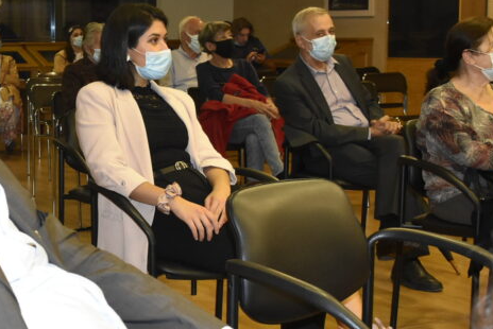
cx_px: 30
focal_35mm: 76
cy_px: 191
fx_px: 1043
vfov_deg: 17.9
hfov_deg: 25.6
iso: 1600
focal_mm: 23
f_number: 5.6
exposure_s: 1/60
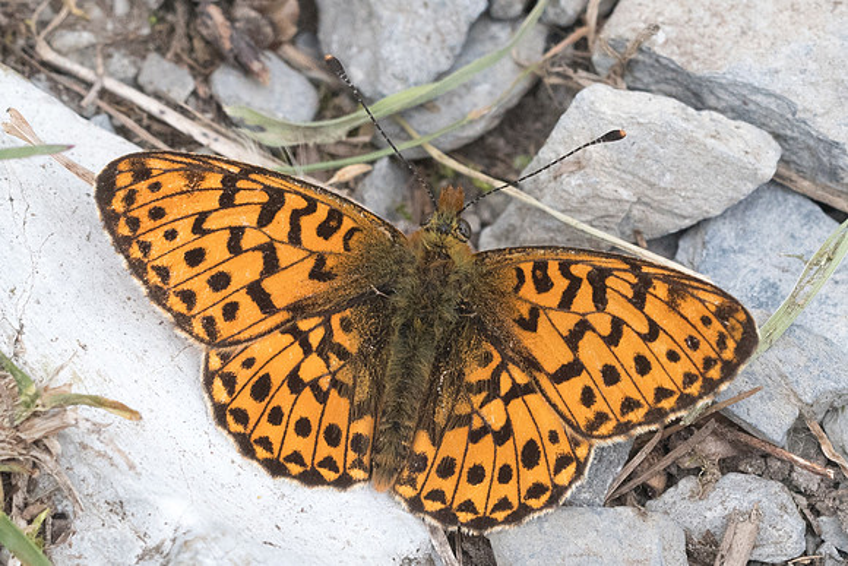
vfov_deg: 2.3
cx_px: 376
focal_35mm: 606
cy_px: 353
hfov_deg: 3.4
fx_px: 14273
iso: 800
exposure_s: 1/800
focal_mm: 150
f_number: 9
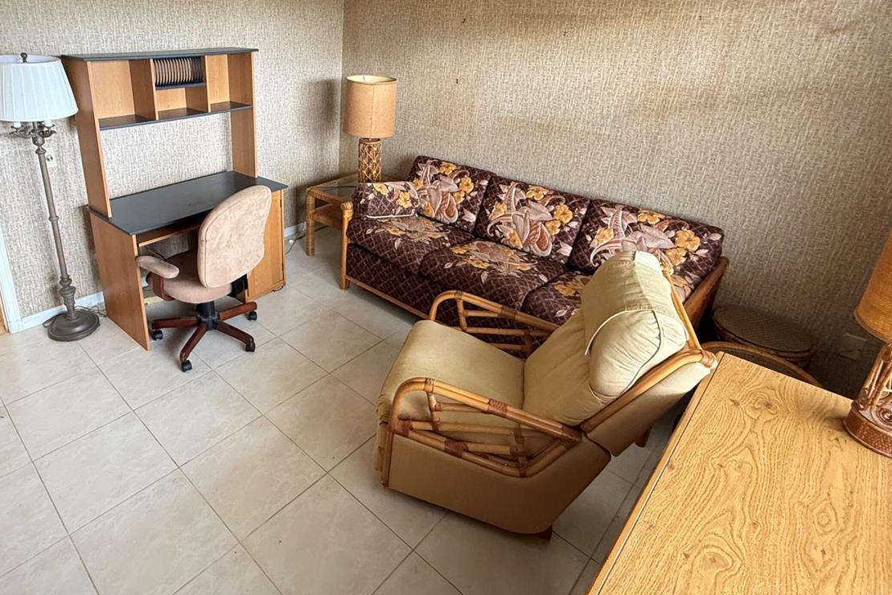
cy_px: 205
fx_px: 520
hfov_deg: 79.3
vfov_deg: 58.4
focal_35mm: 21
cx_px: 321
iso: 400
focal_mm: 2.22
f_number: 2.2
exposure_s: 1/60
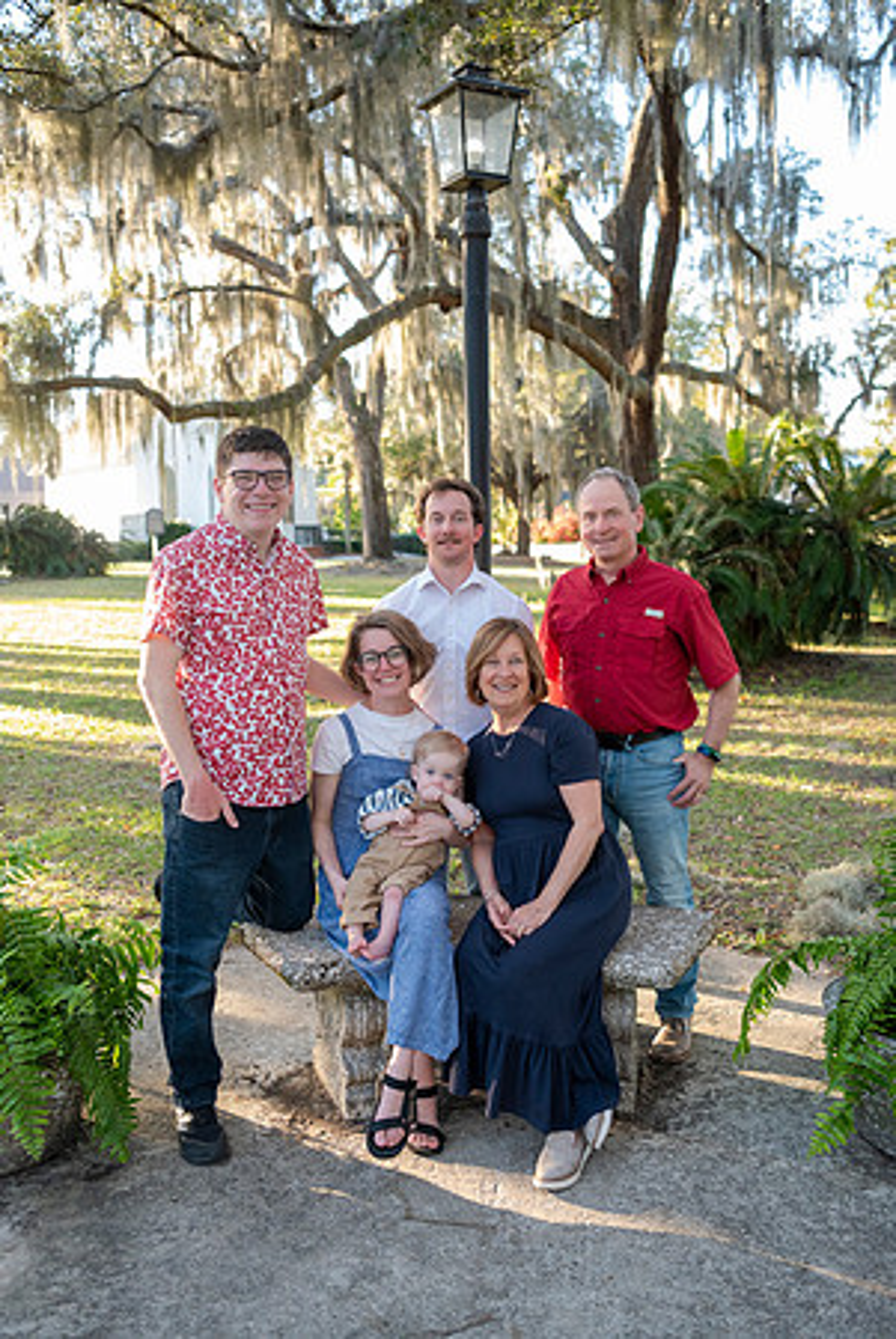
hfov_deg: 39.0
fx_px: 1266
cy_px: 670
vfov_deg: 55.7
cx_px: 448
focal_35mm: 34
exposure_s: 1/640
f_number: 3.2
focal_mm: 34
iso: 1250
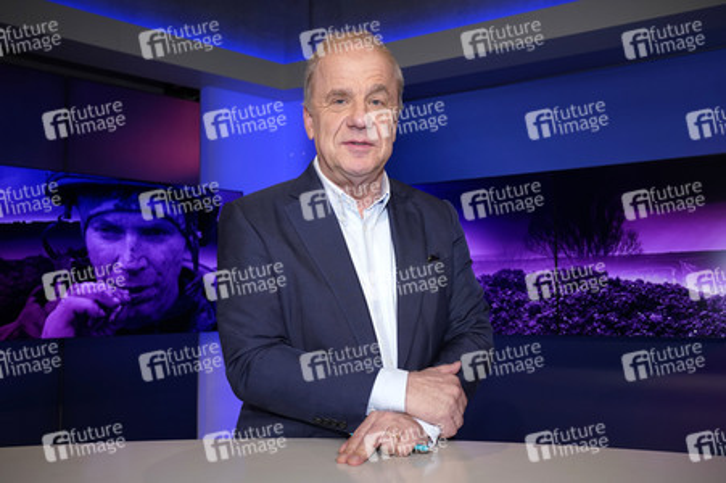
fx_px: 645
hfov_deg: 58.8
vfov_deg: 41.1
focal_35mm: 32
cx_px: 363
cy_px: 242
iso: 1600
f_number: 5.6
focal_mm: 32
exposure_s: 1/125
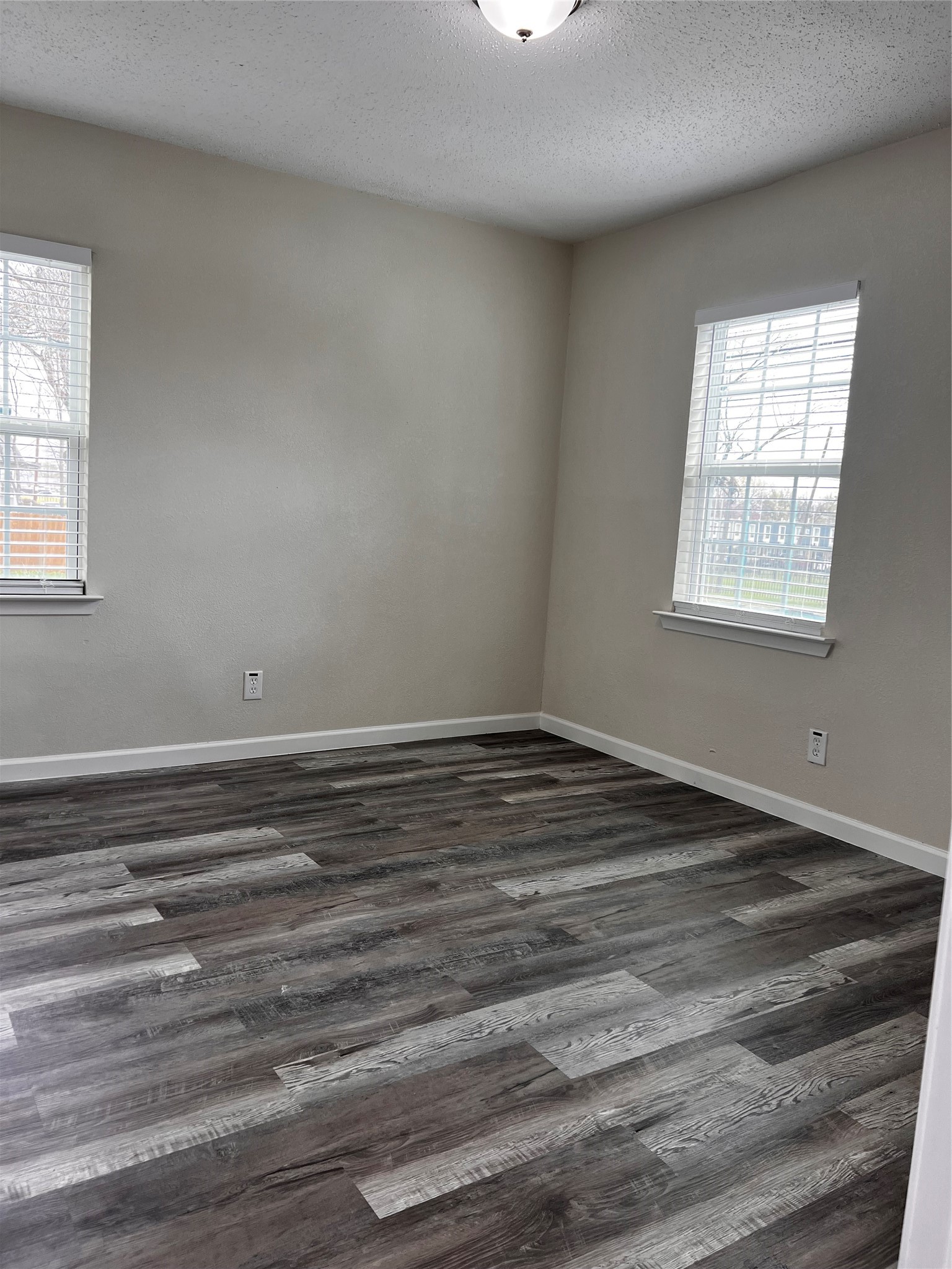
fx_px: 953
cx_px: 476
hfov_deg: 53.1
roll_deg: -3.4
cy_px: 634
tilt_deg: -6.3
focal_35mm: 26
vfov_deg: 67.3
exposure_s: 1/163
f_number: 1.5
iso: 50
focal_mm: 5.7
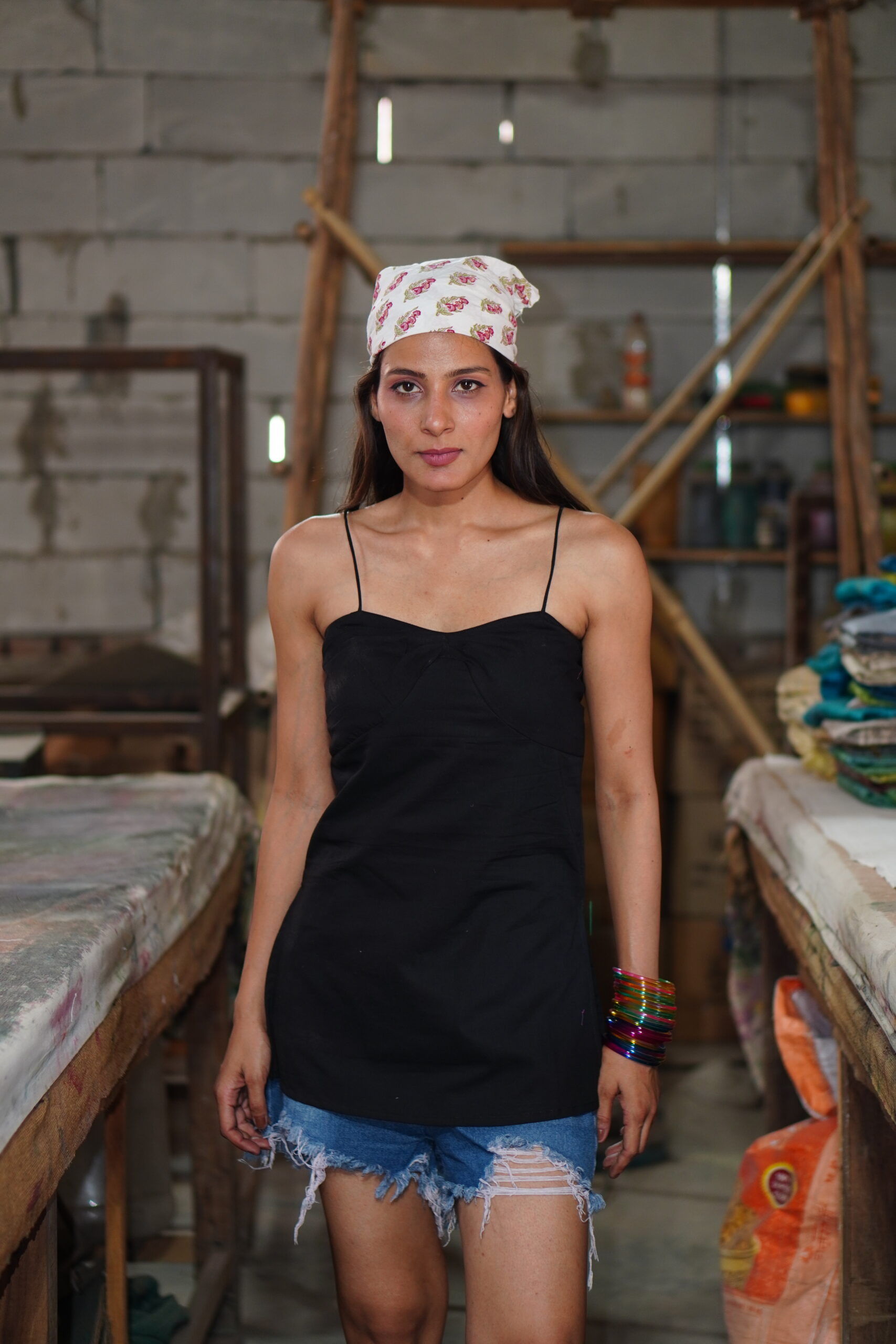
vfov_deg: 27.0
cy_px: 672
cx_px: 448
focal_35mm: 75
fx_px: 2799
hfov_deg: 18.2
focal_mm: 50
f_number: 2
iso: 250
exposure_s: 1/125
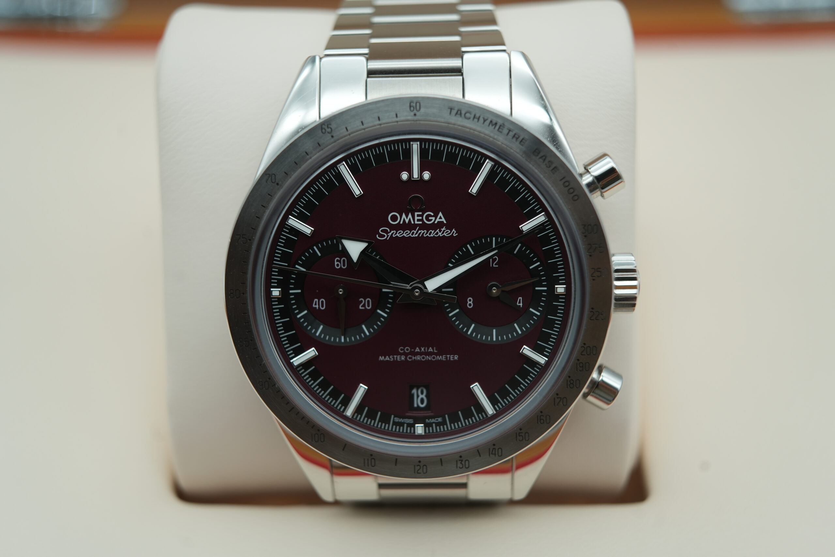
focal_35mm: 35
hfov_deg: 54.4
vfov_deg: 37.9
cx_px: 418
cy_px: 278
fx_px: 812
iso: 400
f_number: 5
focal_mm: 35
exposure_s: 1/250
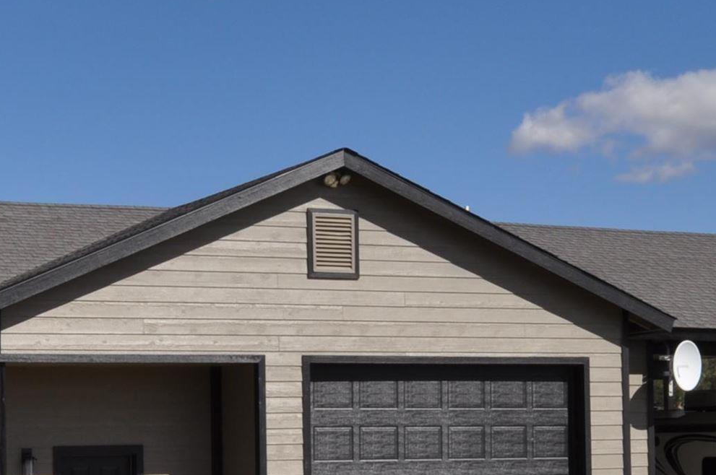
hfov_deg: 21.9
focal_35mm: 93
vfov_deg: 14.6
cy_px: 387
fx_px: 1847
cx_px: 260
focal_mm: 20
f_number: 18
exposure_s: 1/200
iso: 200
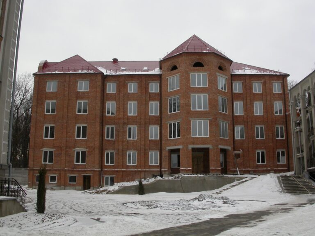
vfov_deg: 37.7
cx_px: 158
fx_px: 346
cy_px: 118
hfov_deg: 49.0
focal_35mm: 38
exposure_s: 1/311
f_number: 7.5
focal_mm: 7.85
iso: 100
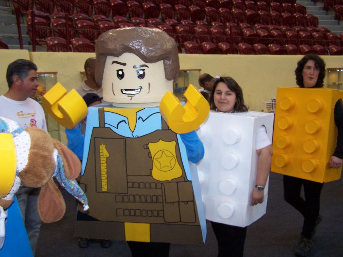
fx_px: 377
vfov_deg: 37.7
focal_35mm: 38
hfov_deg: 49.0
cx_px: 172
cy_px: 128
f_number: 2.8
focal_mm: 6.3
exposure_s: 1/60
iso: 140
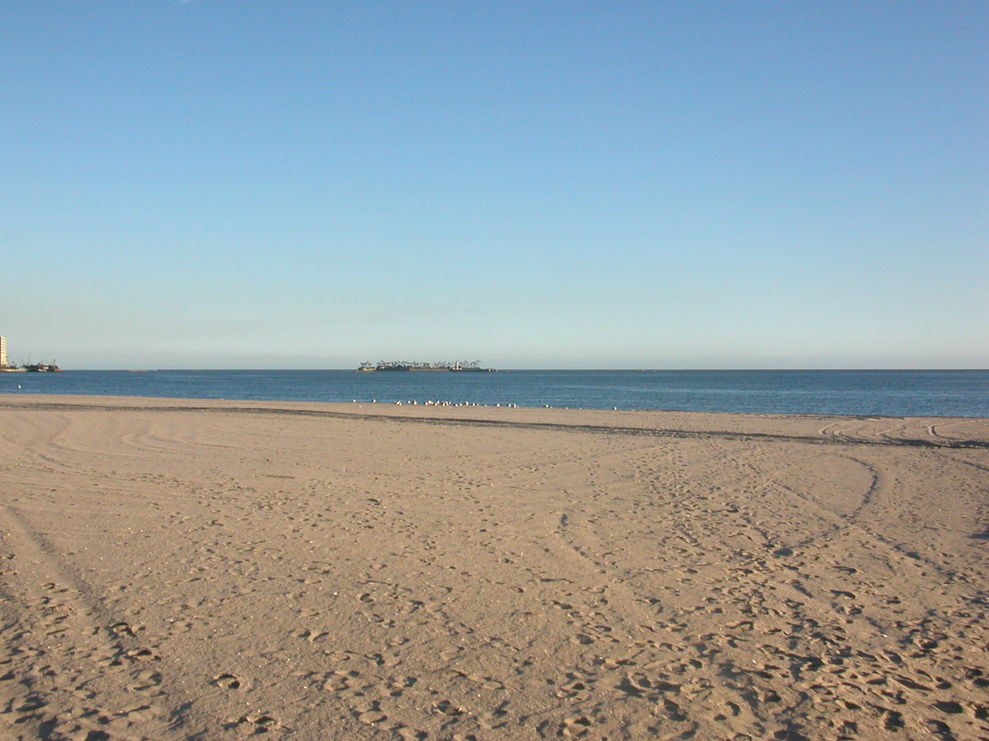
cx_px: 494
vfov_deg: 38.7
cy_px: 370
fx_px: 1057
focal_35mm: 37
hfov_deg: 50.1
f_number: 4.5
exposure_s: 1/423
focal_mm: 5.6
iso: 100
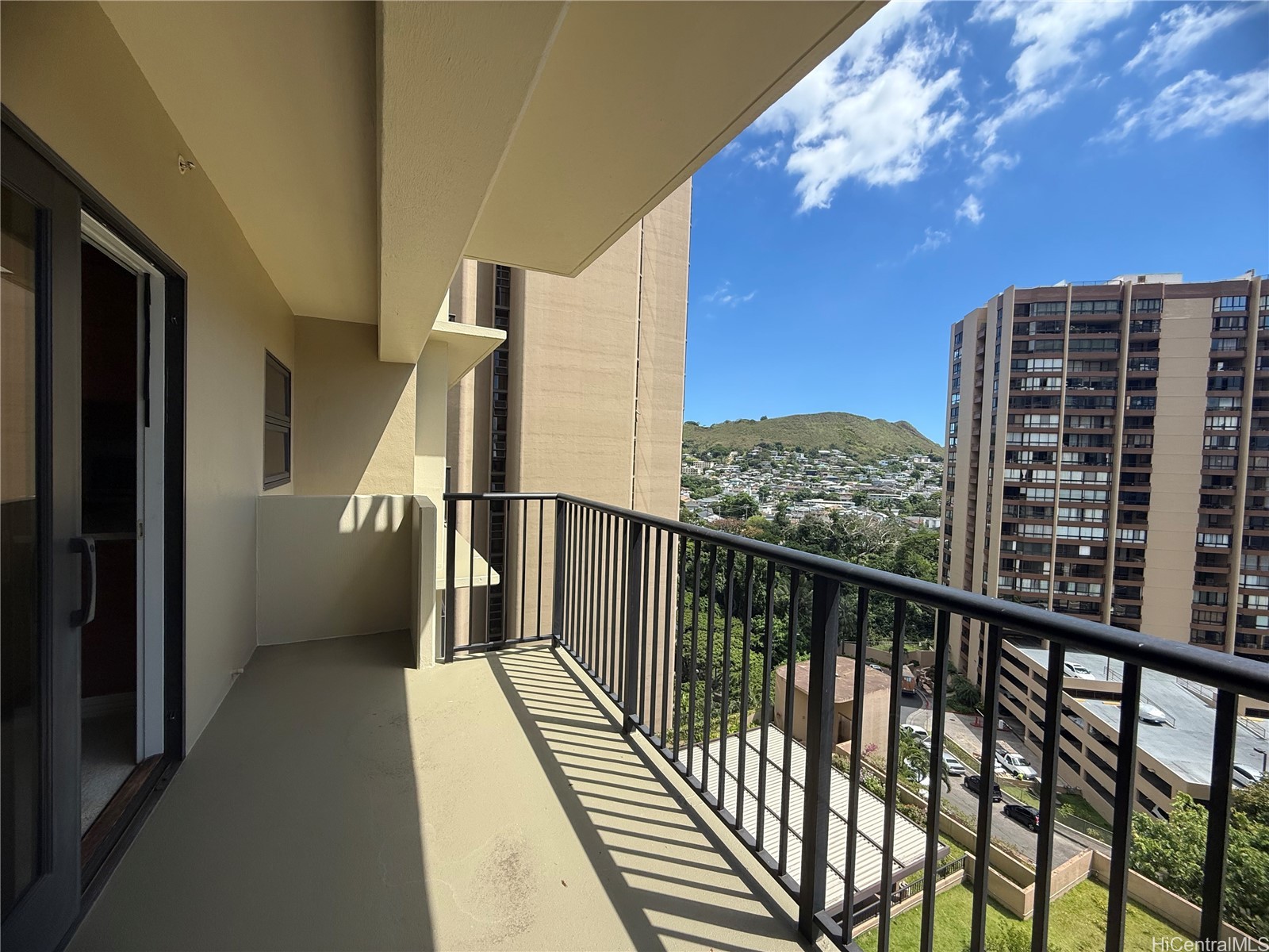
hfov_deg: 102.1
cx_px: 634
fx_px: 513
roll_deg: -2.3
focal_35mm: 14
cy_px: 476
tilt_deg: -2.0
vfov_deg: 85.7
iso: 50
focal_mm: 2.22
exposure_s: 1/1534
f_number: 2.2
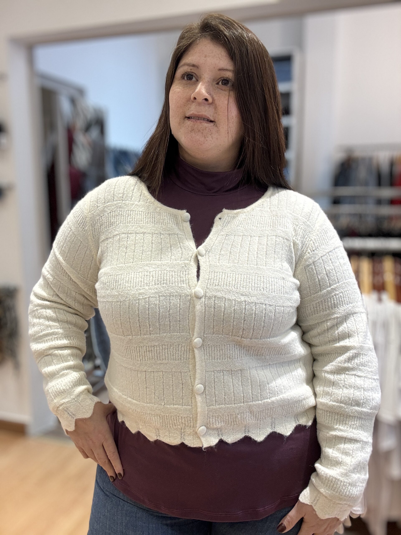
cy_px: 268
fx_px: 463
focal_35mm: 30
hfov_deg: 46.8
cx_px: 200
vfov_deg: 60.0
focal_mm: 2.69
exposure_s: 1/50
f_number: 1.9
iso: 100
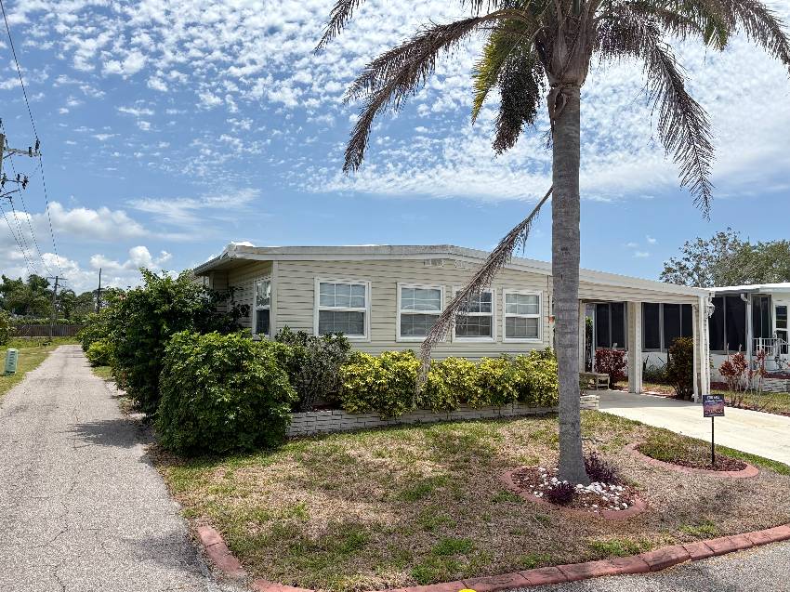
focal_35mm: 26
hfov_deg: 67.3
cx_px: 395
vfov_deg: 53.0
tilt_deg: +3.7
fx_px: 593
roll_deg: -0.4
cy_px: 296
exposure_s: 1/5814
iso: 50
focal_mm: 5.96
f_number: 1.6
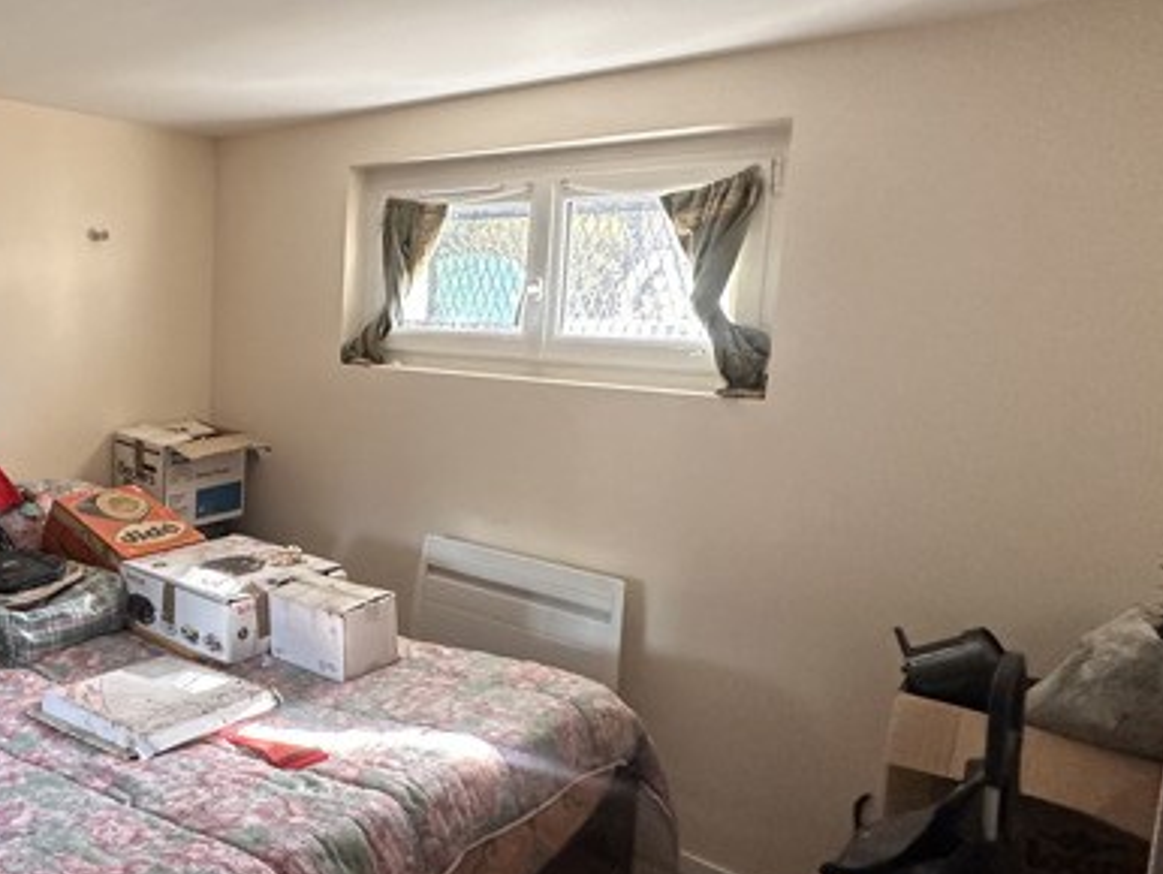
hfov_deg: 56.2
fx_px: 975
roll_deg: -1.3
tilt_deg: -7.8
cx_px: 199
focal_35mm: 29
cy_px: 419
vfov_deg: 48.3
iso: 320
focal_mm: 2.22
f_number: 2.2
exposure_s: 1/99
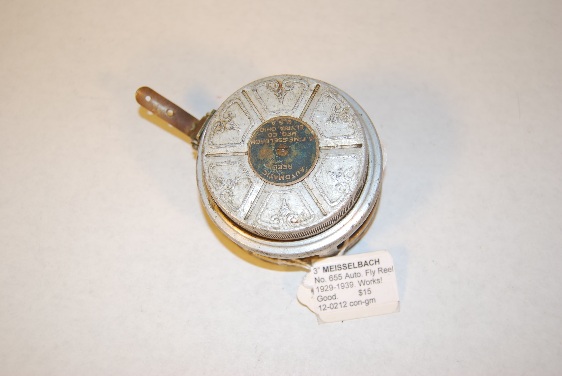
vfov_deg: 34.3
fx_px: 610
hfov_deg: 49.5
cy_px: 188
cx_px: 281
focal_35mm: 39
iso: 100
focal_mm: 26
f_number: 4
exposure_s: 1/60
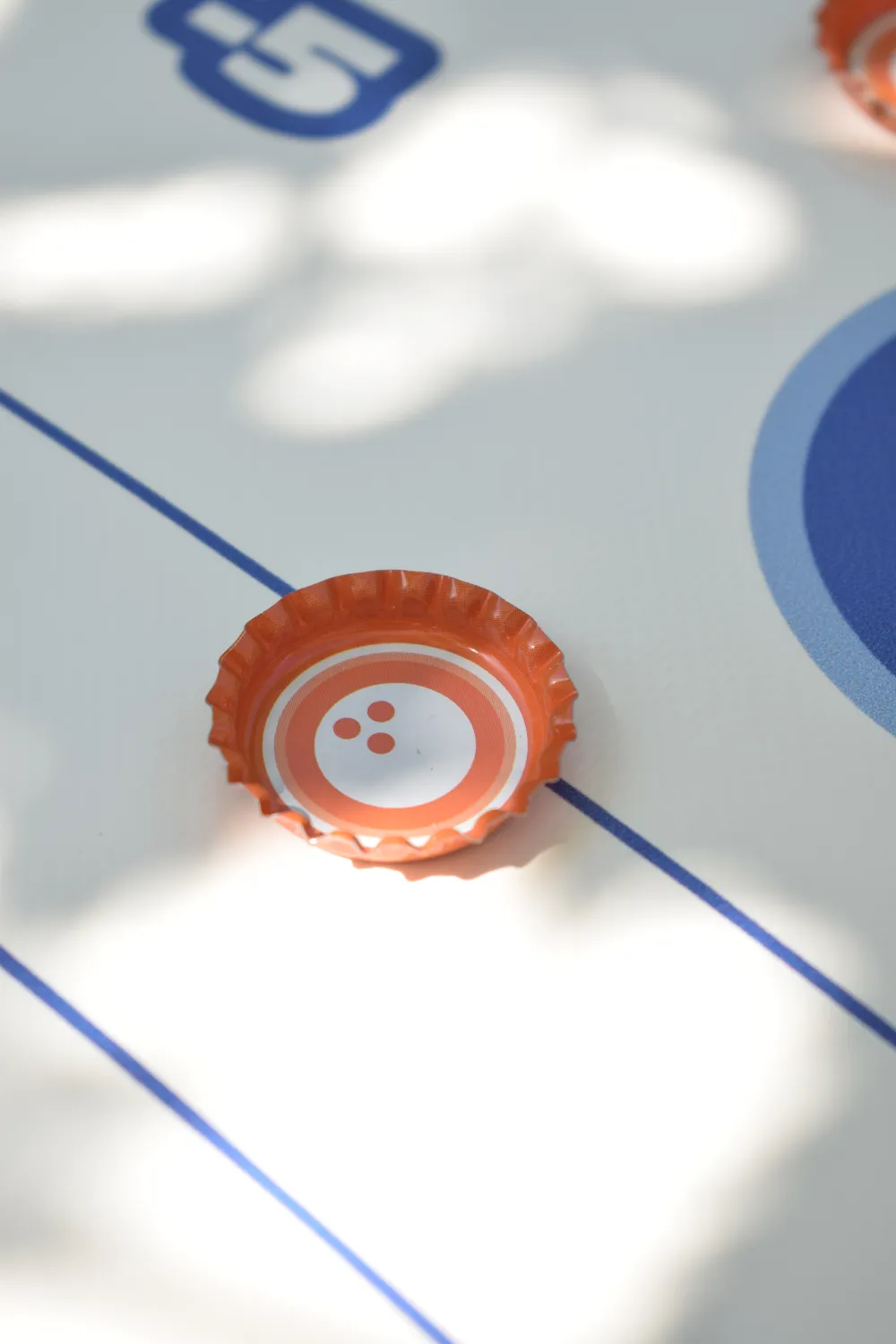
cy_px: 672
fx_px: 3080
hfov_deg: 16.6
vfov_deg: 24.6
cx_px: 448
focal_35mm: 82
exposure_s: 1/400
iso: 200
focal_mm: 55
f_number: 5.6
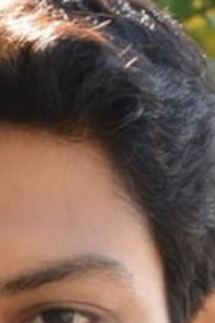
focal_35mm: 554
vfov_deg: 3.6
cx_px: -74
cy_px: 1022
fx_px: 4963
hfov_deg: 2.5
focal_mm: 50
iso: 640
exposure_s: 1/125
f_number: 6.3
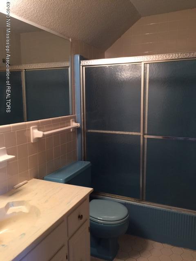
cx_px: 98
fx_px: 219
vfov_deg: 61.7
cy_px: 130
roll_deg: -1.9
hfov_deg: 48.2
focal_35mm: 29
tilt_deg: -8.4
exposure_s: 1/15
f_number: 2.2
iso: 64
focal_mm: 4.15
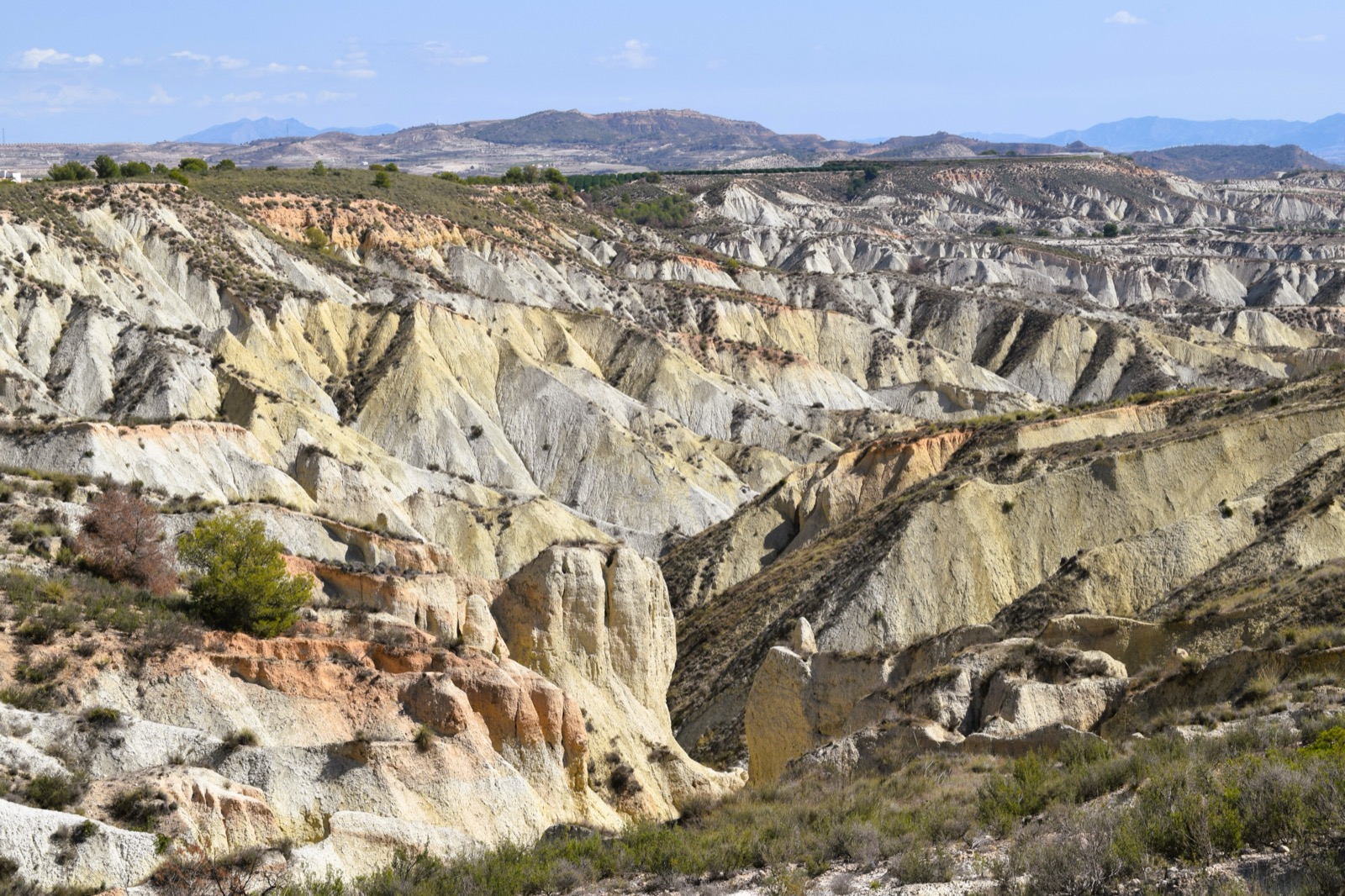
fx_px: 3081
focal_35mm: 82
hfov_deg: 24.6
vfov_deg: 16.5
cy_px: 448
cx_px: 672
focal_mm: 55
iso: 200
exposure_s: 1/500
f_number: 11
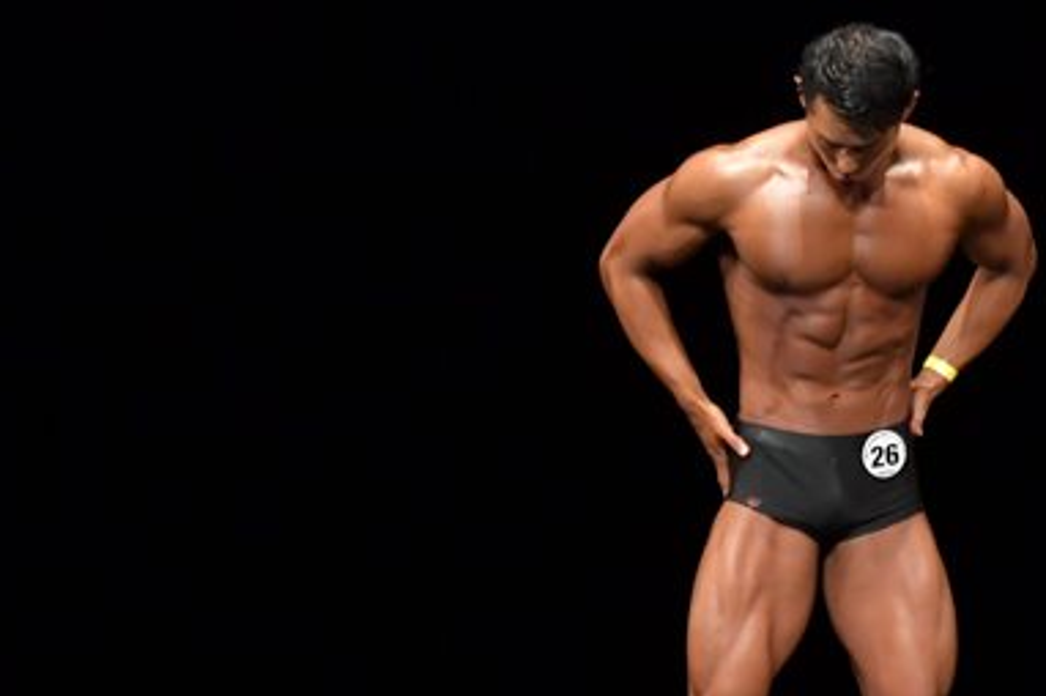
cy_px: 573
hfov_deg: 4.2
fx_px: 14138
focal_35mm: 487
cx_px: 815
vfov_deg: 2.8
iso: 4000
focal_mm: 160
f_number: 5.6
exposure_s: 1/400
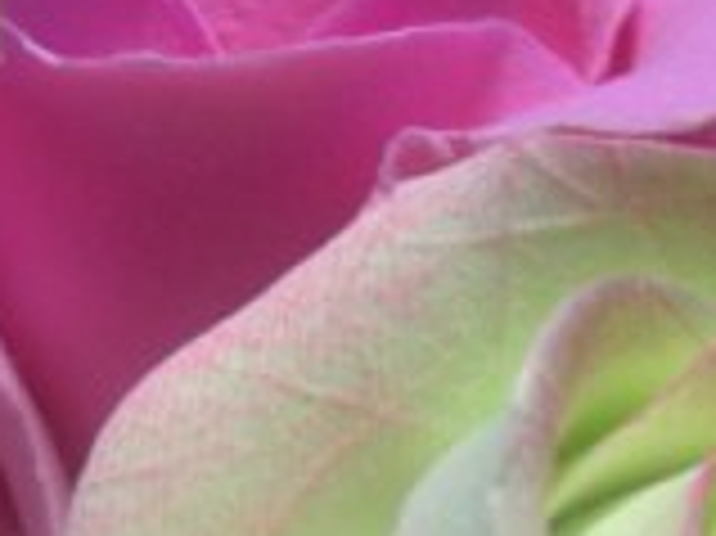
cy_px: 806
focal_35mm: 153
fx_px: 3162
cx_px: 234
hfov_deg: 12.9
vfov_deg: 9.4
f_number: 2.8
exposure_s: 1/32
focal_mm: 7.8
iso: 50
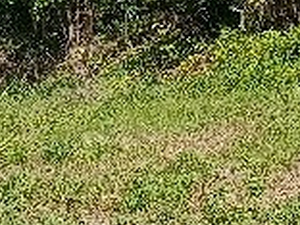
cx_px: 619
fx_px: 1335
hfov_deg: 11.4
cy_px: -396
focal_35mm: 154
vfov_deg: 8.4
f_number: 1.7
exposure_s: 1/357
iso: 50
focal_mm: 5.24
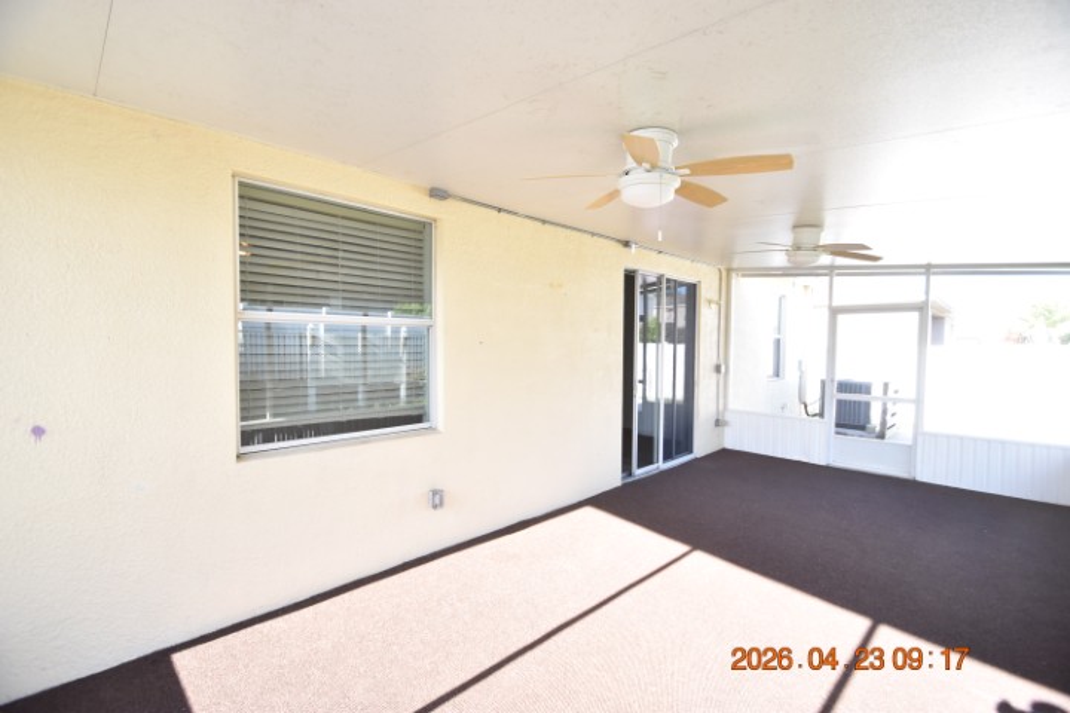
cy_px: 356
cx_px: 535
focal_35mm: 15
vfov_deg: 77.3
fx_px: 446
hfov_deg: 100.4
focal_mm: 10
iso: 800
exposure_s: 1/350
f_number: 3.5
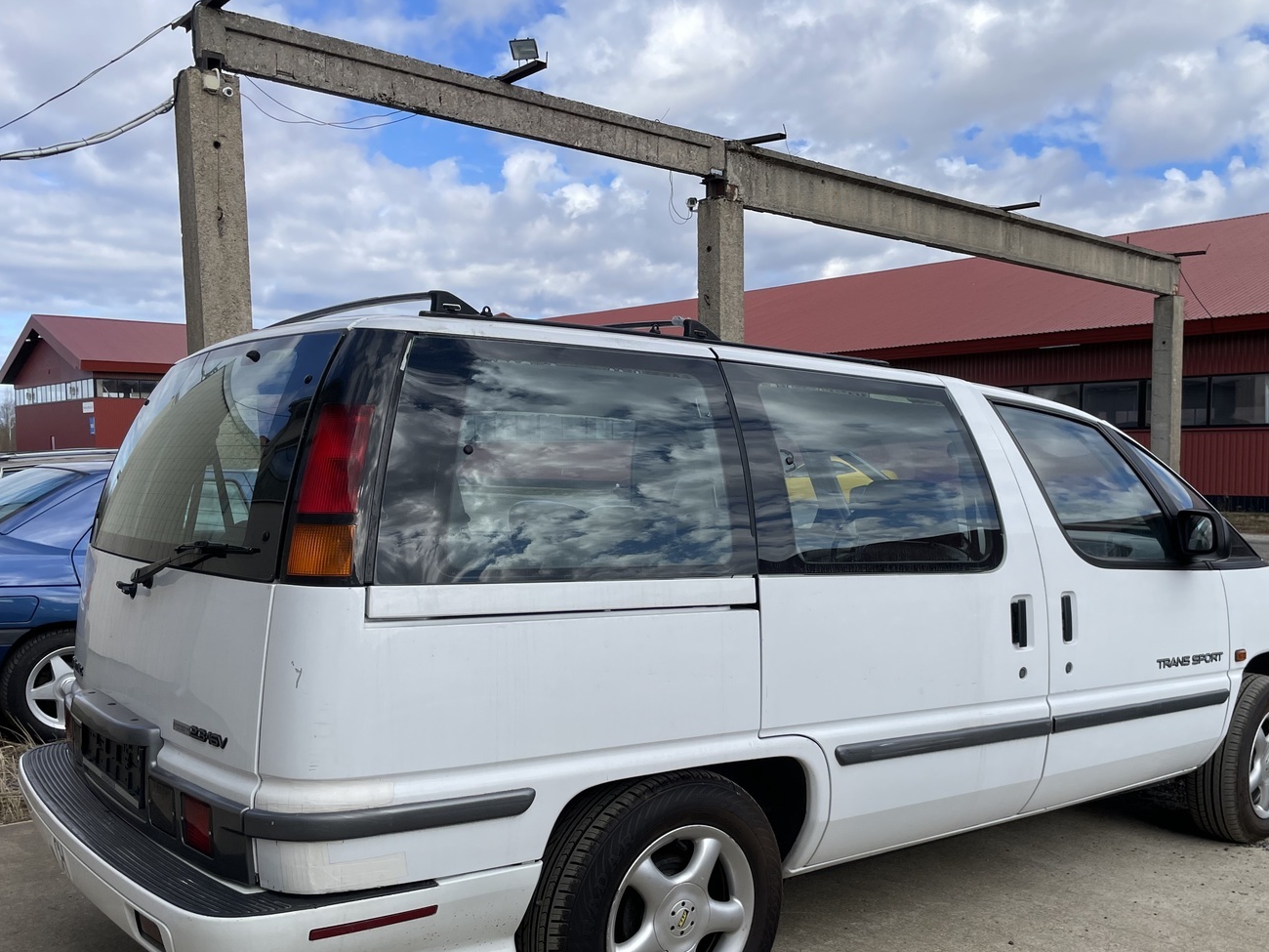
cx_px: 754
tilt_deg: -4.7
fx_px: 1173
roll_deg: +1.2
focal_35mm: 32
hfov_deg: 56.4
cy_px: 559
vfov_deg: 44.0
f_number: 1.6
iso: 32
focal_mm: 4.2
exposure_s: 1/3125
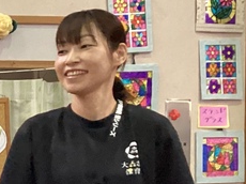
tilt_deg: -0.6
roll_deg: -0.9
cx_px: -239
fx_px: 958
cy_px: 219
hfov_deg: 12.8
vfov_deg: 10.8
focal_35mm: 135
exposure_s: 1/50
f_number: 2.4
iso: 320
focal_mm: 3.3
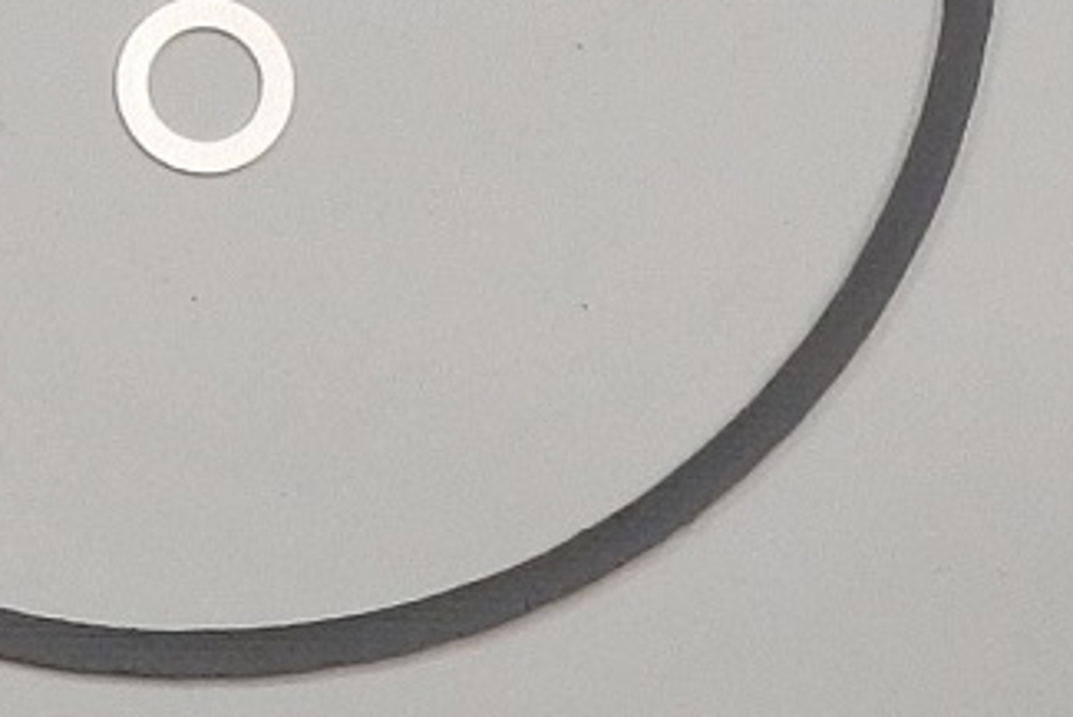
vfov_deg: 7.0
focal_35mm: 184
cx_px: -711
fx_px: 5486
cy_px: -995
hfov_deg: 10.6
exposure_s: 1/125
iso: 450
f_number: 4
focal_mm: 13.1
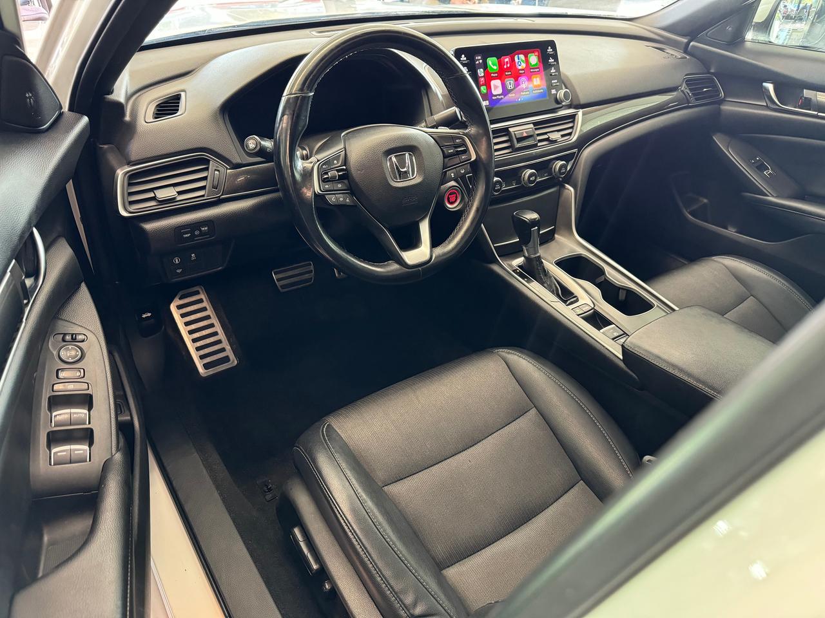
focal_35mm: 24
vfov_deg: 56.8
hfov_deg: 71.6
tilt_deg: -35.5
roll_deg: -4.5
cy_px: 309
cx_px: 412
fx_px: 572
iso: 500
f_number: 1.78
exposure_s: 1/60
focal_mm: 6.76
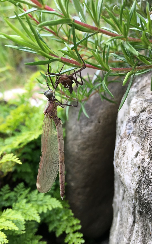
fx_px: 205
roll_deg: +0.9
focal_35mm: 31
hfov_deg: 40.5
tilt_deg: -15.8
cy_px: 123
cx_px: 64
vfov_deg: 61.2
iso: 25
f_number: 2.2
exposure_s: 1/122
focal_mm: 4.15
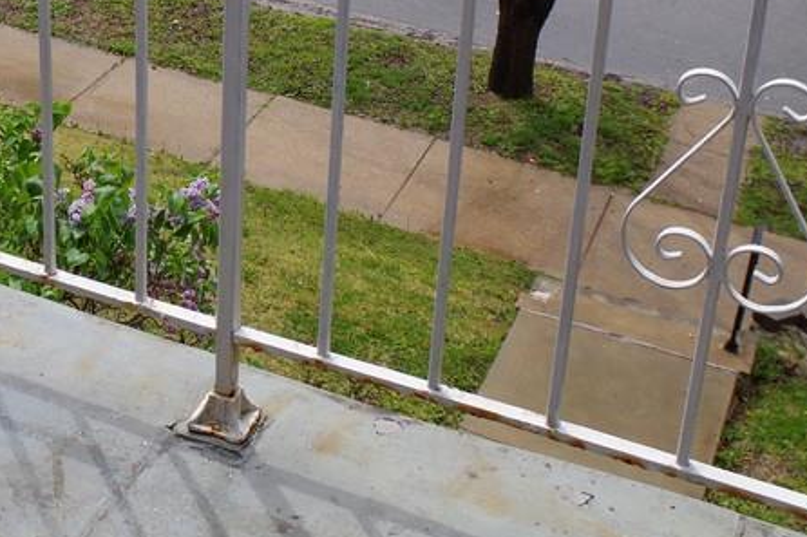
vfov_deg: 21.2
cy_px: 10
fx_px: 1389
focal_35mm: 62
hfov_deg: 30.9
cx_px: 81
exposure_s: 1/400
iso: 200
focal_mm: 18
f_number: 7.1
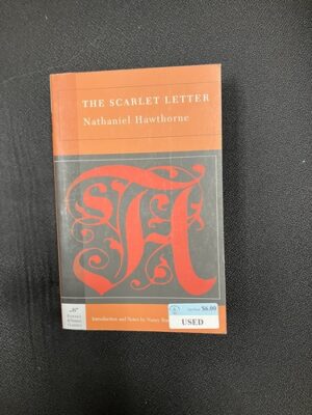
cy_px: 208
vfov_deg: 63.4
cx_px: 156
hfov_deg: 49.7
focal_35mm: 28
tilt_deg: -88.1
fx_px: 336
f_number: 1.8
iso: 320
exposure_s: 1/60
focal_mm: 3.99
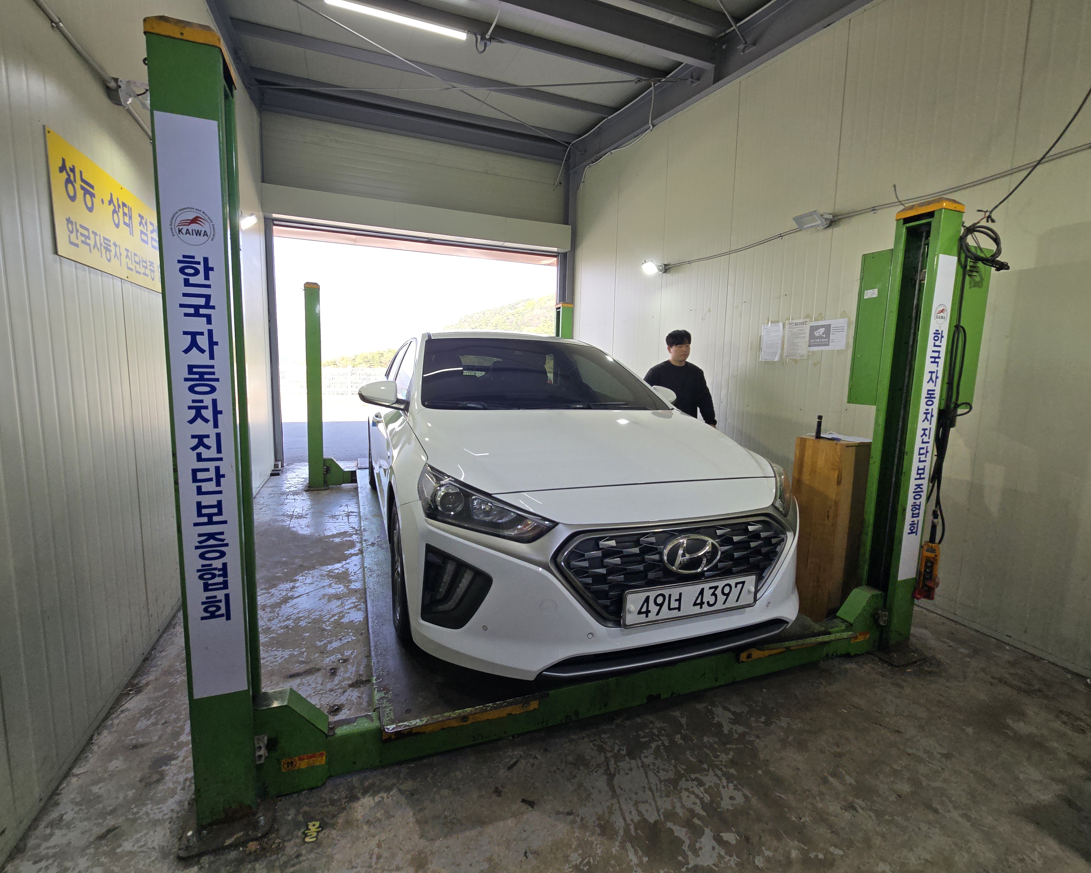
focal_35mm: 14
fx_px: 452
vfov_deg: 88.0
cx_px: 540
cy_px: 424
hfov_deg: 100.7
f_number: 2.2
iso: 50
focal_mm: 2.2
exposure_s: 1/199
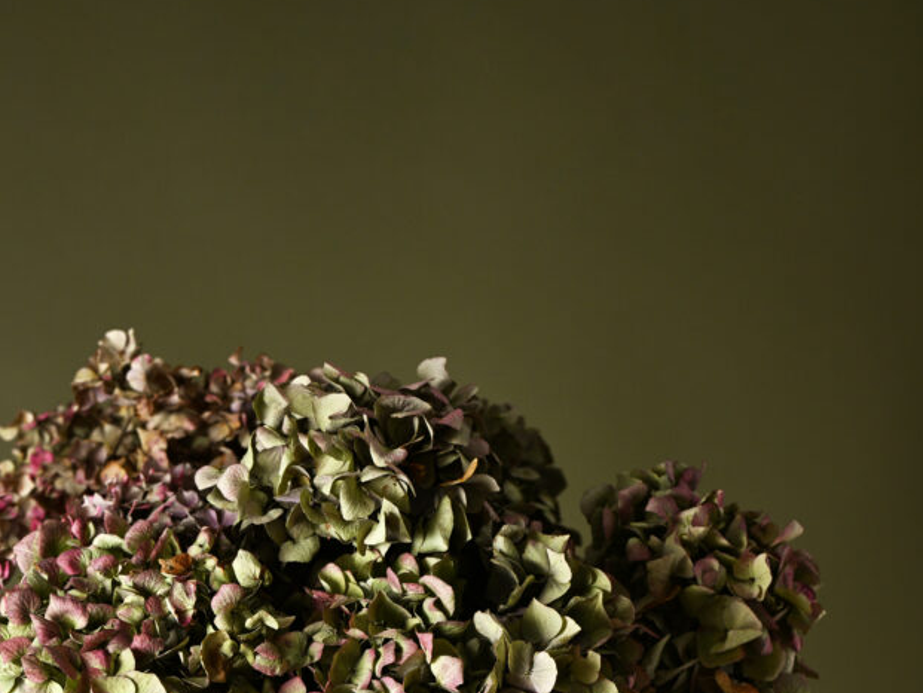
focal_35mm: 158
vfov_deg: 9.3
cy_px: 775
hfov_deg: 12.5
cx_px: 345
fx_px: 4214
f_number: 5
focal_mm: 85
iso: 160
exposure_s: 1/80
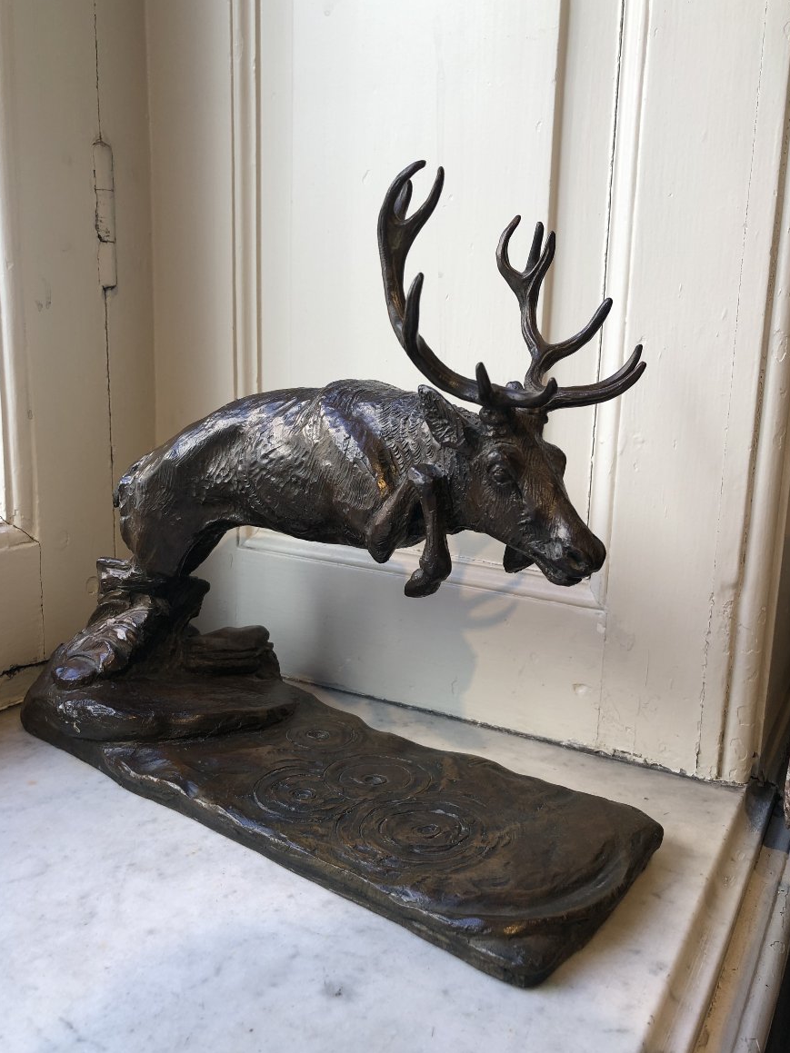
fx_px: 883
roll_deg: -0.9
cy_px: 512
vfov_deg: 61.7
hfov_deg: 48.2
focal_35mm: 29
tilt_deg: -10.6
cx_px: 389
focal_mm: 4
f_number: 1.8
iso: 32
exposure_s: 1/100
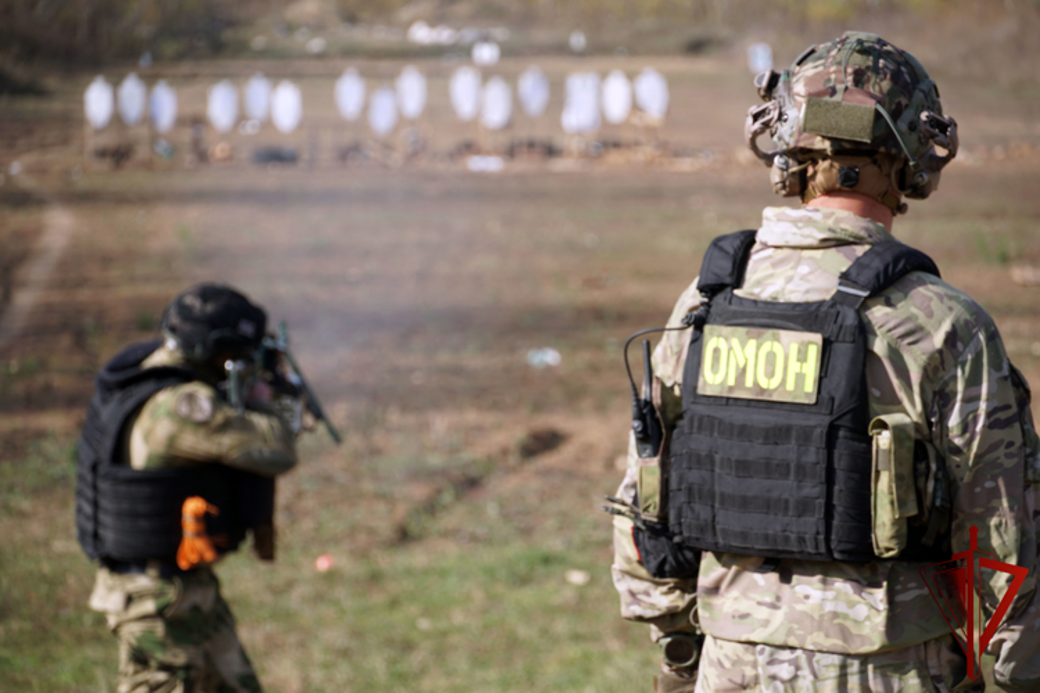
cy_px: 346
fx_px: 4723
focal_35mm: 164
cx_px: 520
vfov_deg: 8.4
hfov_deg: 12.6
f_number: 5.6
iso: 100
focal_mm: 109
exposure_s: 1/320
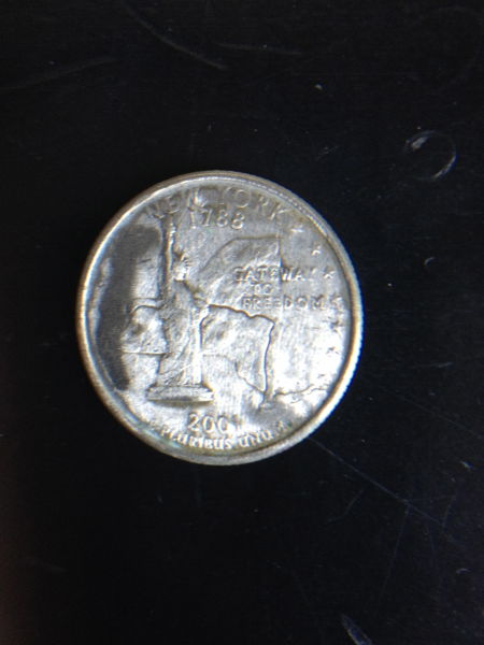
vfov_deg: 52.6
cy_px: 322
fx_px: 652
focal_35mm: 35
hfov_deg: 40.7
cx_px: 242
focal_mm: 4.28
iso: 250
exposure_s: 1/20
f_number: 2.4
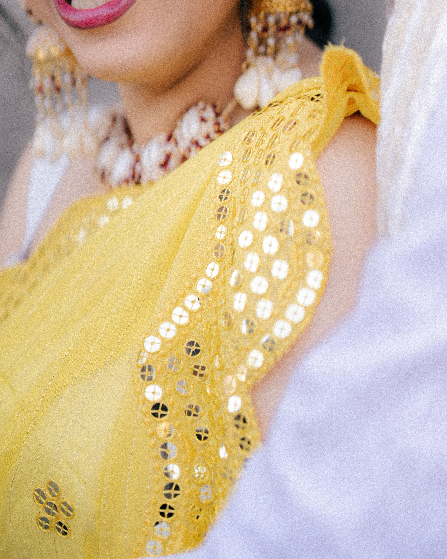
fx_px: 1240
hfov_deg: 20.4
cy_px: 208
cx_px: 267
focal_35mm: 75
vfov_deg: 25.3
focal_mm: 50
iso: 800
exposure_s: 1/6400
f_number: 1.4
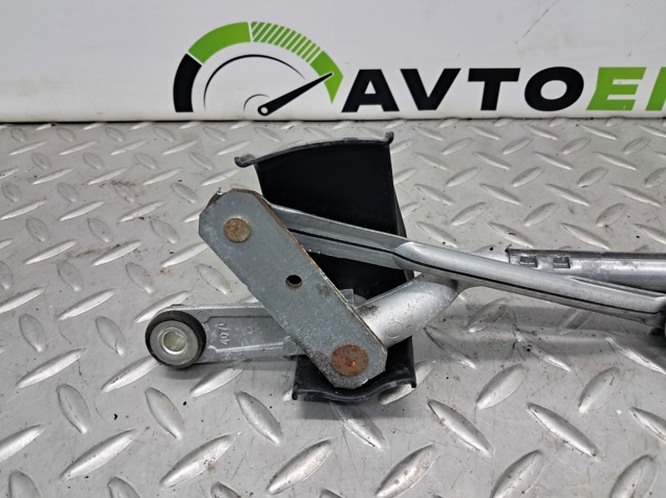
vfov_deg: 51.3
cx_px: 333
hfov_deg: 65.4
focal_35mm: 27
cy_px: 249
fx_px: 519
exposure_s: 1/60
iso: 160
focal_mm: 4
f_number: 1.8
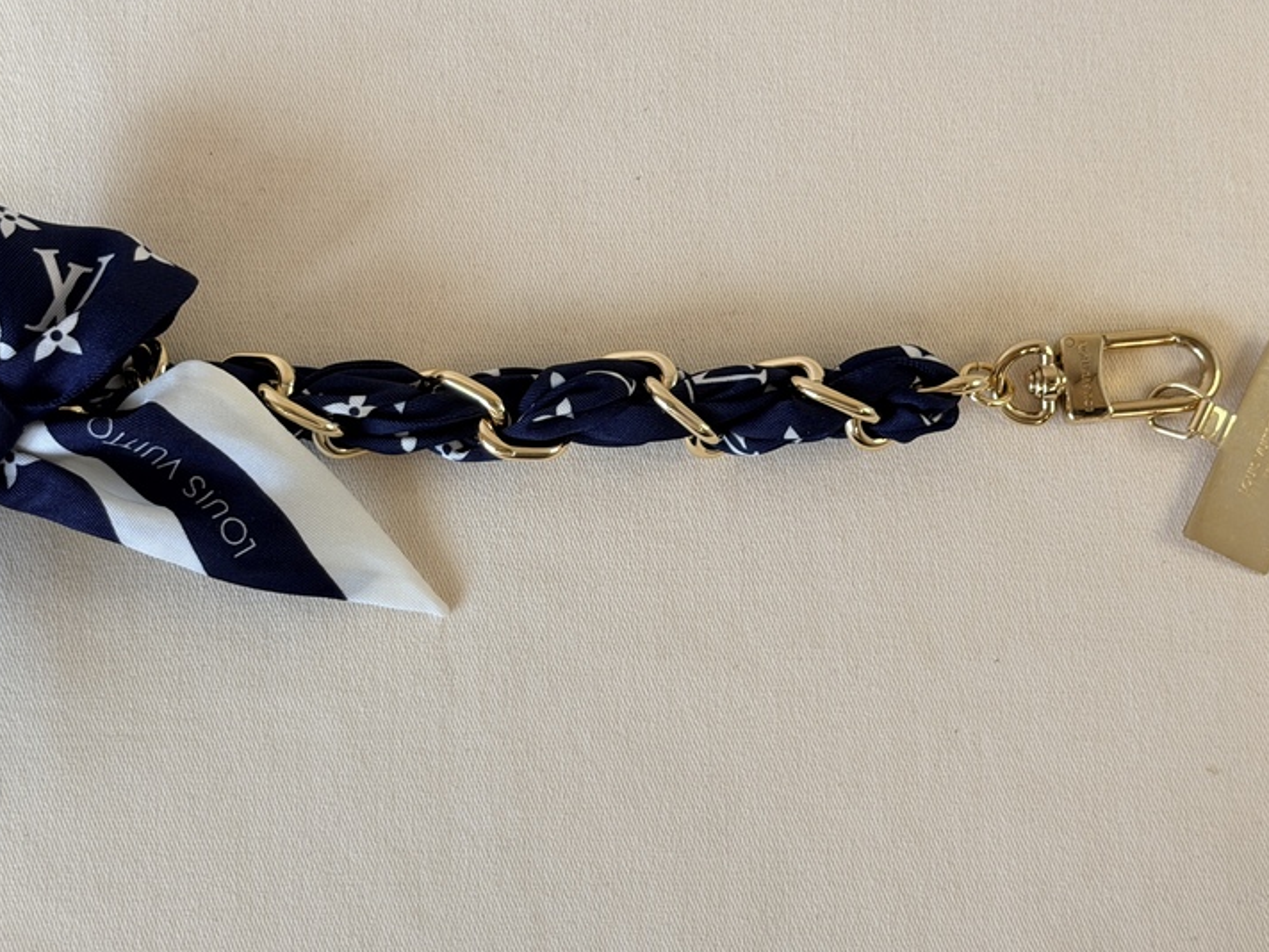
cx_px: 547
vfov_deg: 21.6
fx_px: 2493
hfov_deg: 28.5
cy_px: 458
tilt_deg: -82.0
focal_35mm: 68
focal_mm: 6.76
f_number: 1.78
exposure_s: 1/100
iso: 50
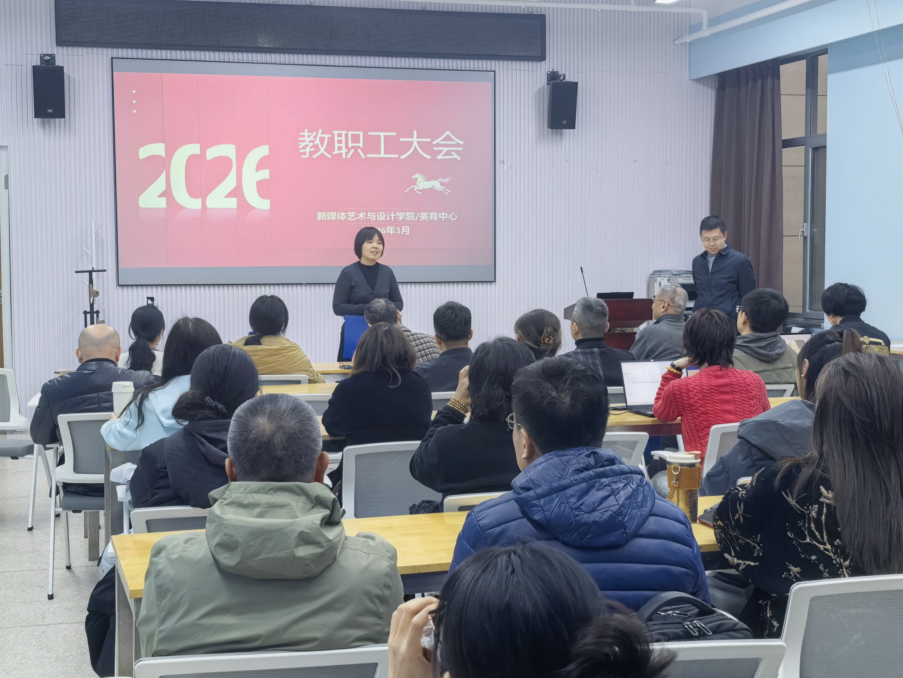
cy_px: 339
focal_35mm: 52
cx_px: 452
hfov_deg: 36.8
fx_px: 1356
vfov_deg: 28.0
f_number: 1.4
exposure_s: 1/548
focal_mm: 6.98
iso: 400
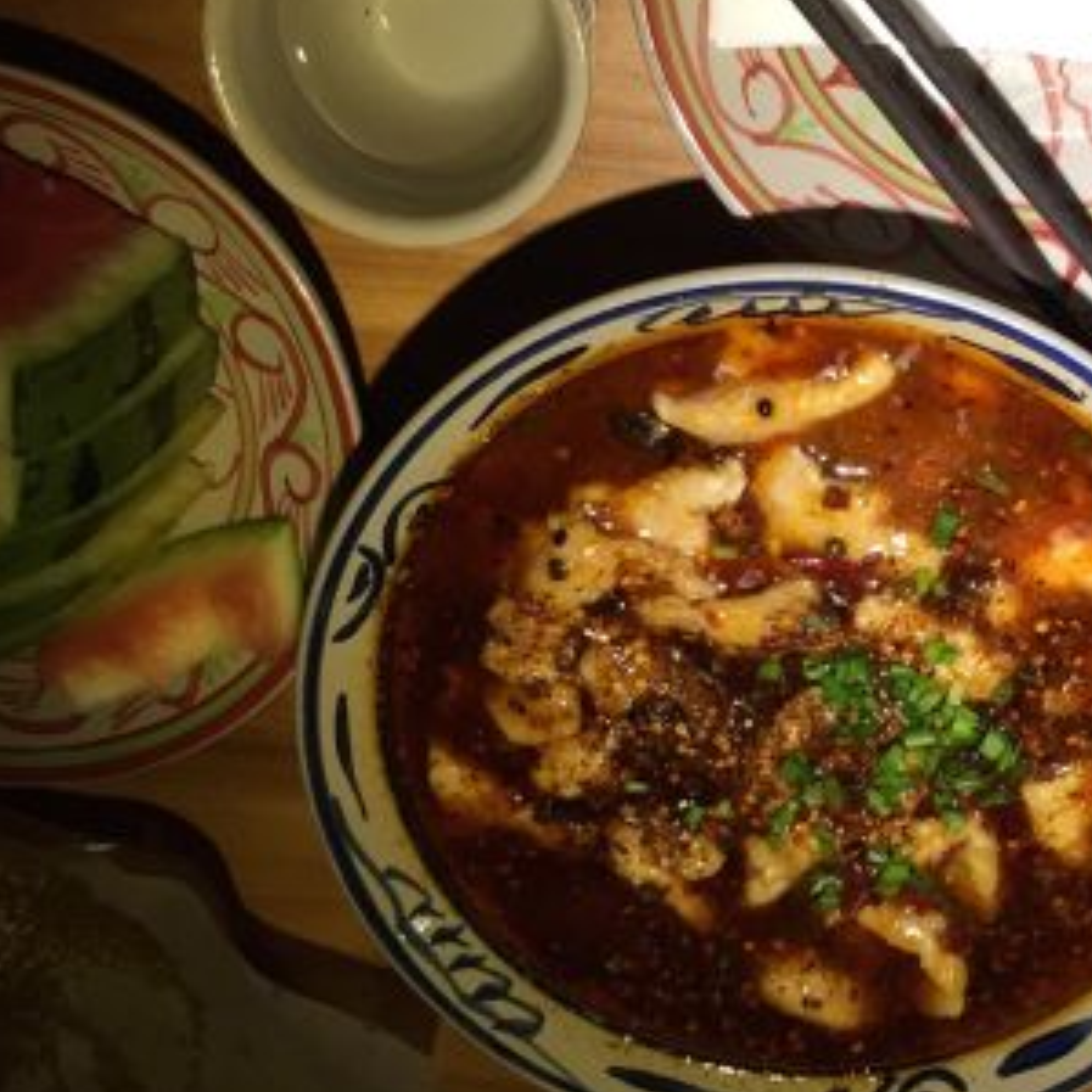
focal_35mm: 60
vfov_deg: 28.6
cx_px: 909
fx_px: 2141
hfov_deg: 27.9
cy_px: 466
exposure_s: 1/33
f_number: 2.2
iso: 50
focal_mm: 4.15
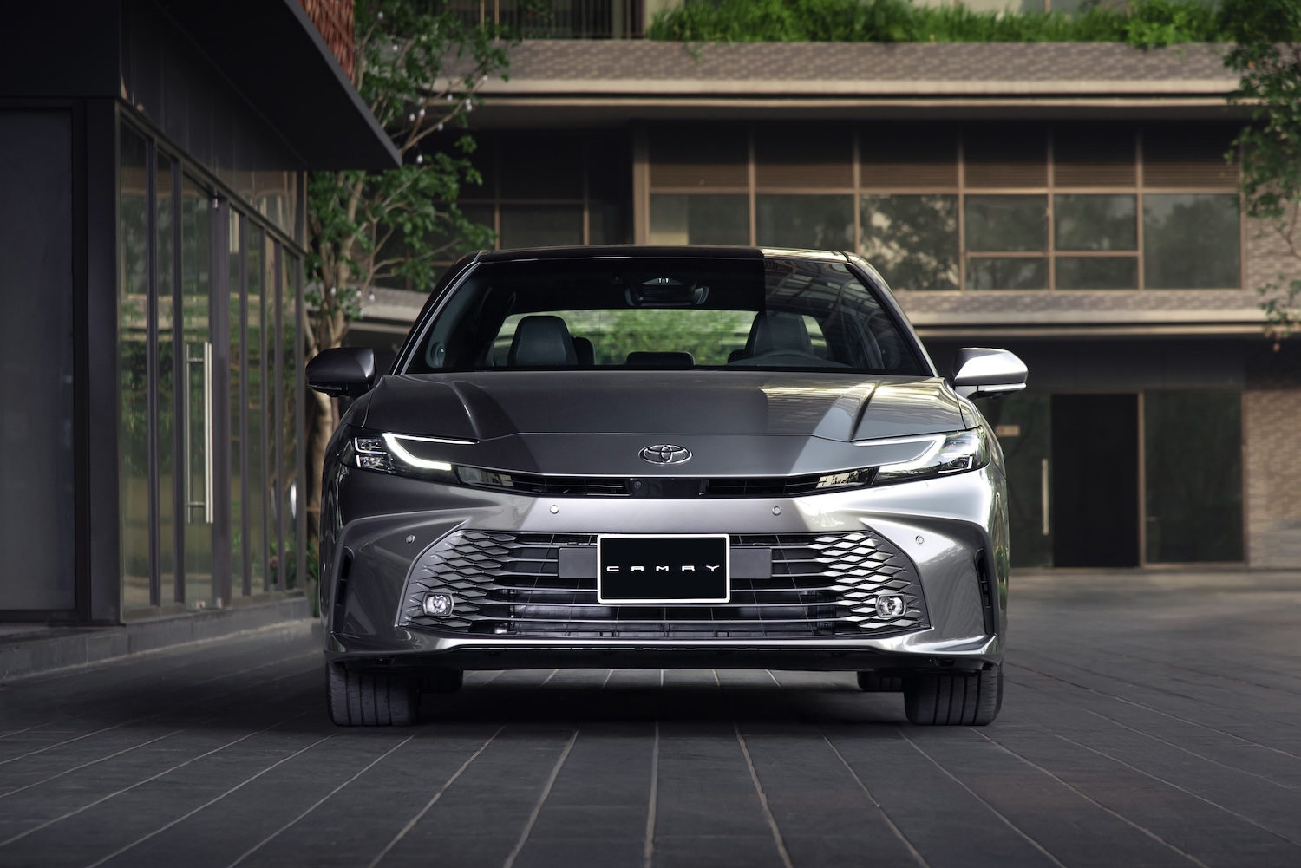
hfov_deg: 18.3
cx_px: 650
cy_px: 434
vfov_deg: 12.2
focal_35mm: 112
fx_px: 4048
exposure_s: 1/250
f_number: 5
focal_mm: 112
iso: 640
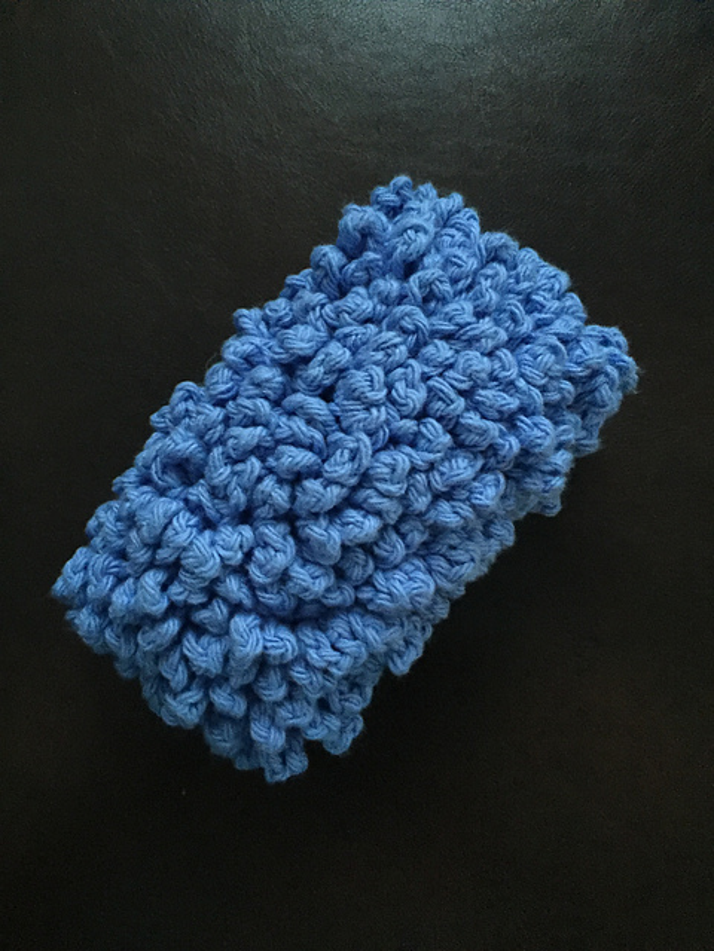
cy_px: 476
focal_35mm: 29
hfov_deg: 48.2
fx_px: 798
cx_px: 357
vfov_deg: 61.7
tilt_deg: -87.3
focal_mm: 4.15
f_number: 2.2
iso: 320
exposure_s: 1/4
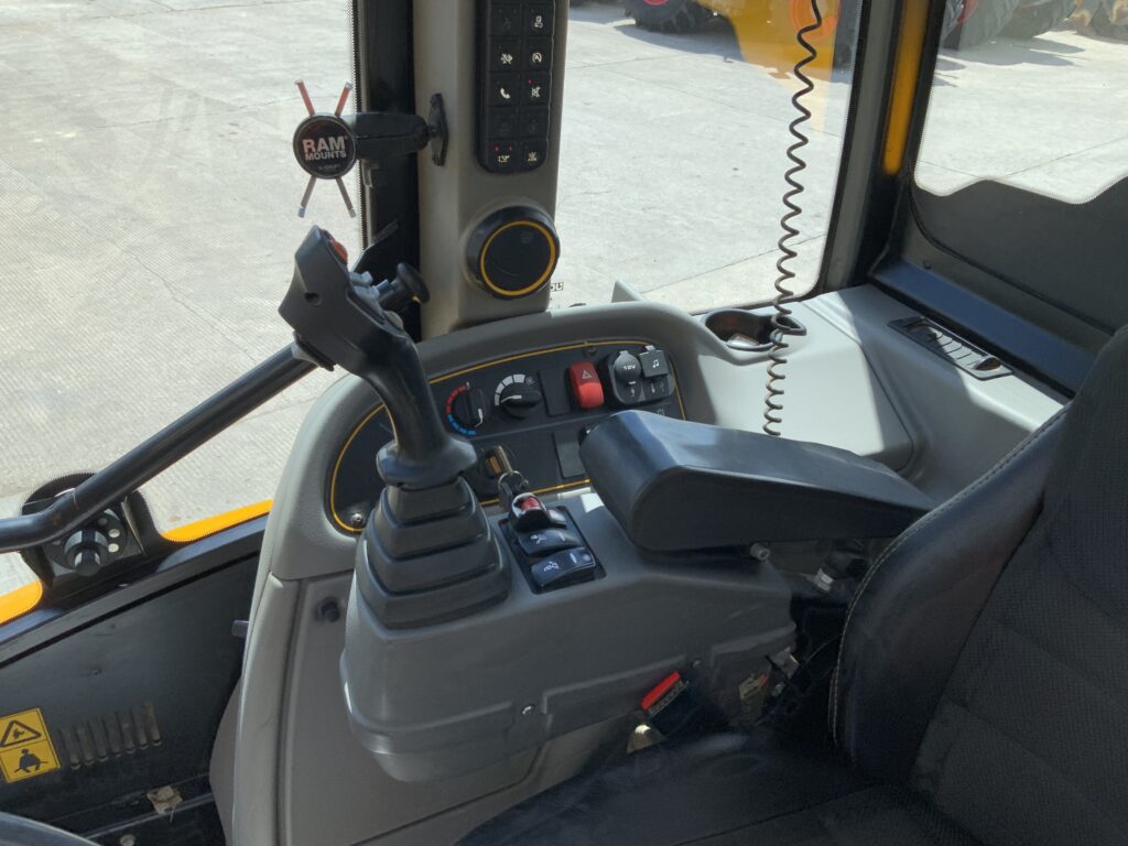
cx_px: 564
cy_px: 423
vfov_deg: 48.2
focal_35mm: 29
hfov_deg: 61.7
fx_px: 945
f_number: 1.8
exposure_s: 1/642
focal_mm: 3
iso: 16
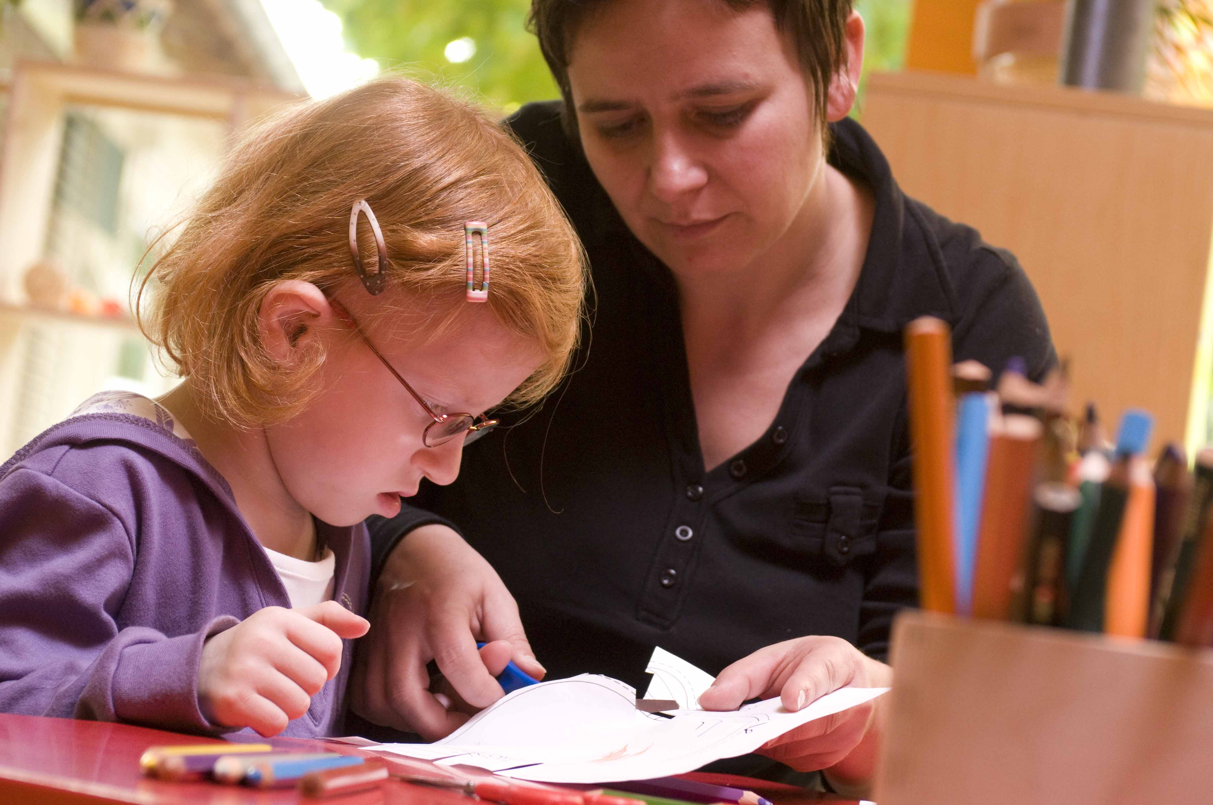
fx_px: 3332
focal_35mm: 99
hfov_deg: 20.6
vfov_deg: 13.8
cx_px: 606
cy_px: 402
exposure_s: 1/125
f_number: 5.6
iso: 800
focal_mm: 66
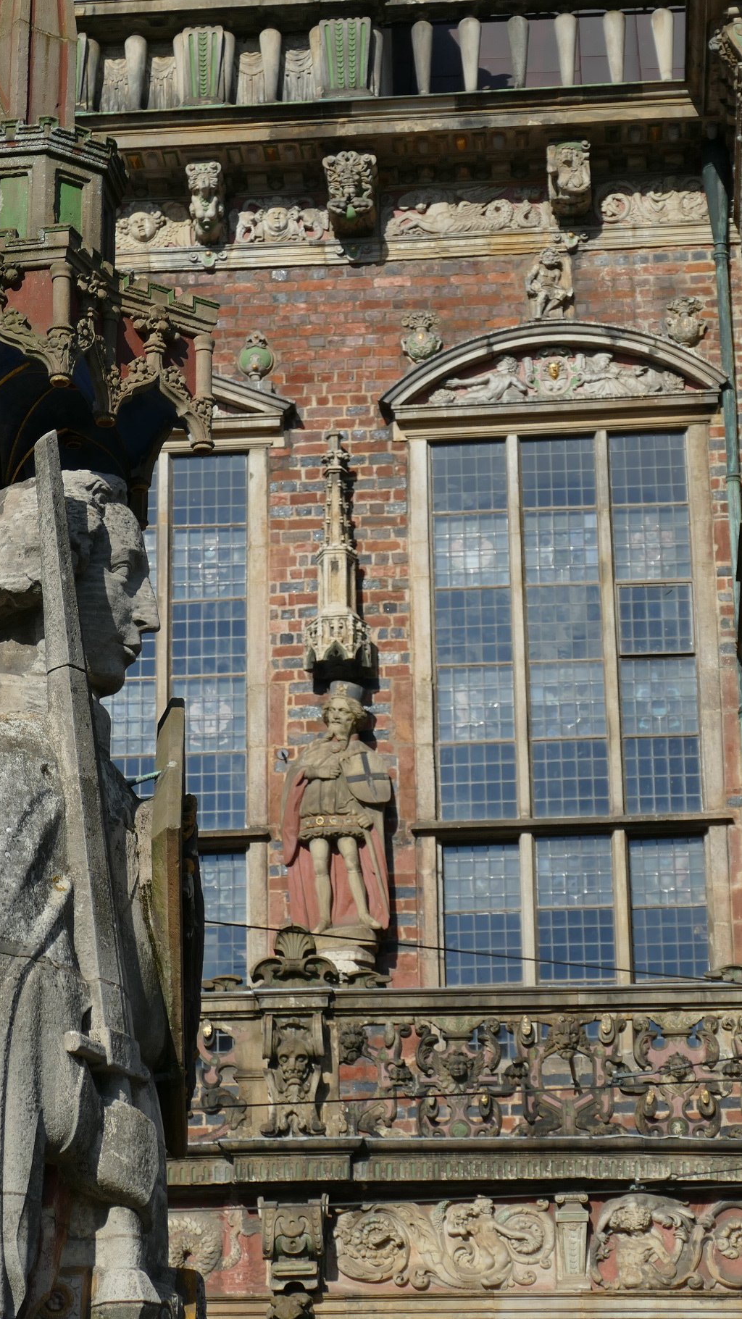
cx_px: 325
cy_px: 659
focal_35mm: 96
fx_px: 3359
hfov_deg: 12.6
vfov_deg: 22.2
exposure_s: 1/2000
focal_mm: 22.2
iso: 125
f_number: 3.5
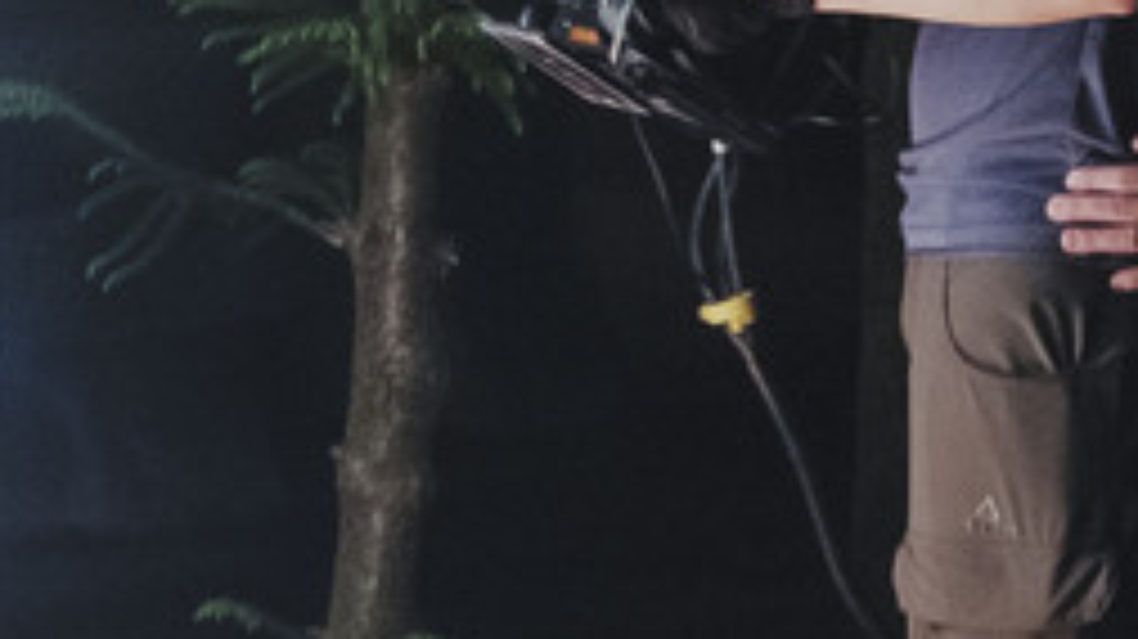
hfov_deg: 6.6
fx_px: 9922
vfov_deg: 3.7
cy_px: 68
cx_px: 621
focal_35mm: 329
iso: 1600
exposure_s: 1/30
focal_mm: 35
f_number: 3.2
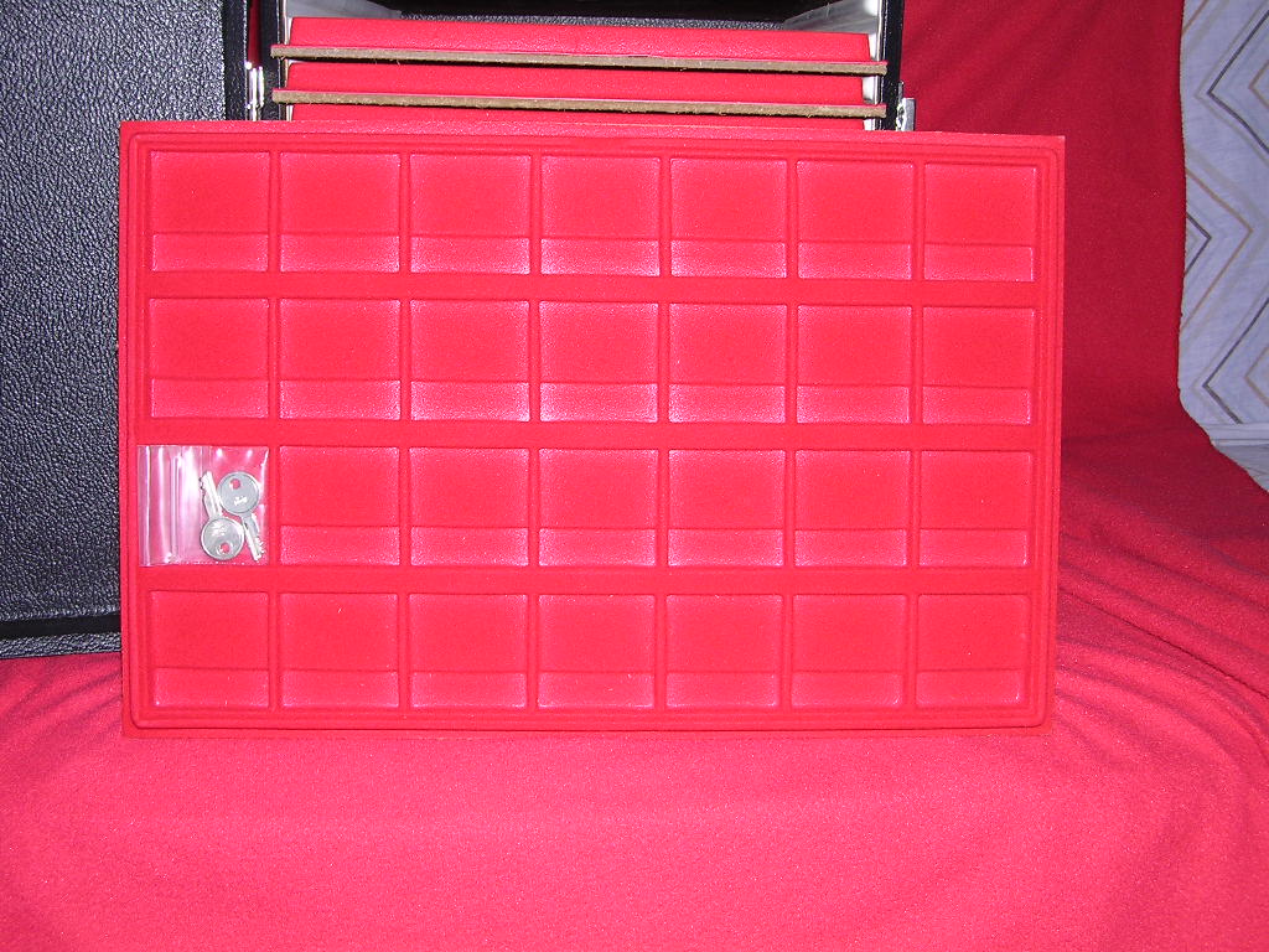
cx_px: 634
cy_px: 476
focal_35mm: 38
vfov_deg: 37.7
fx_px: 1393
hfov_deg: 49.0
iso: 100
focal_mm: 5.8
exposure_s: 1/60.1
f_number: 2.8
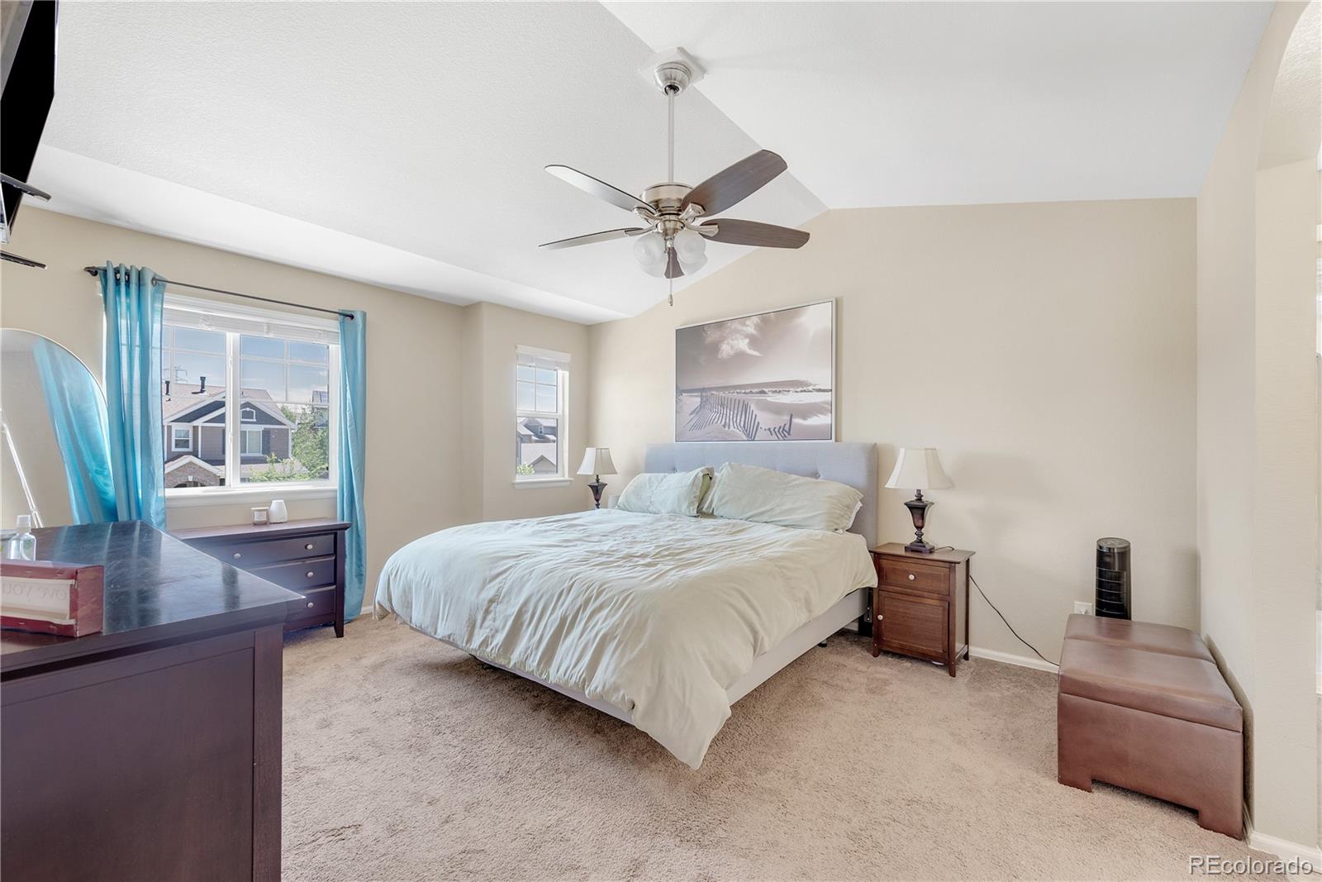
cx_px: 661
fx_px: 514
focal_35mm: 14
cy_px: 441
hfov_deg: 104.2
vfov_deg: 81.2
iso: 100
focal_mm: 14
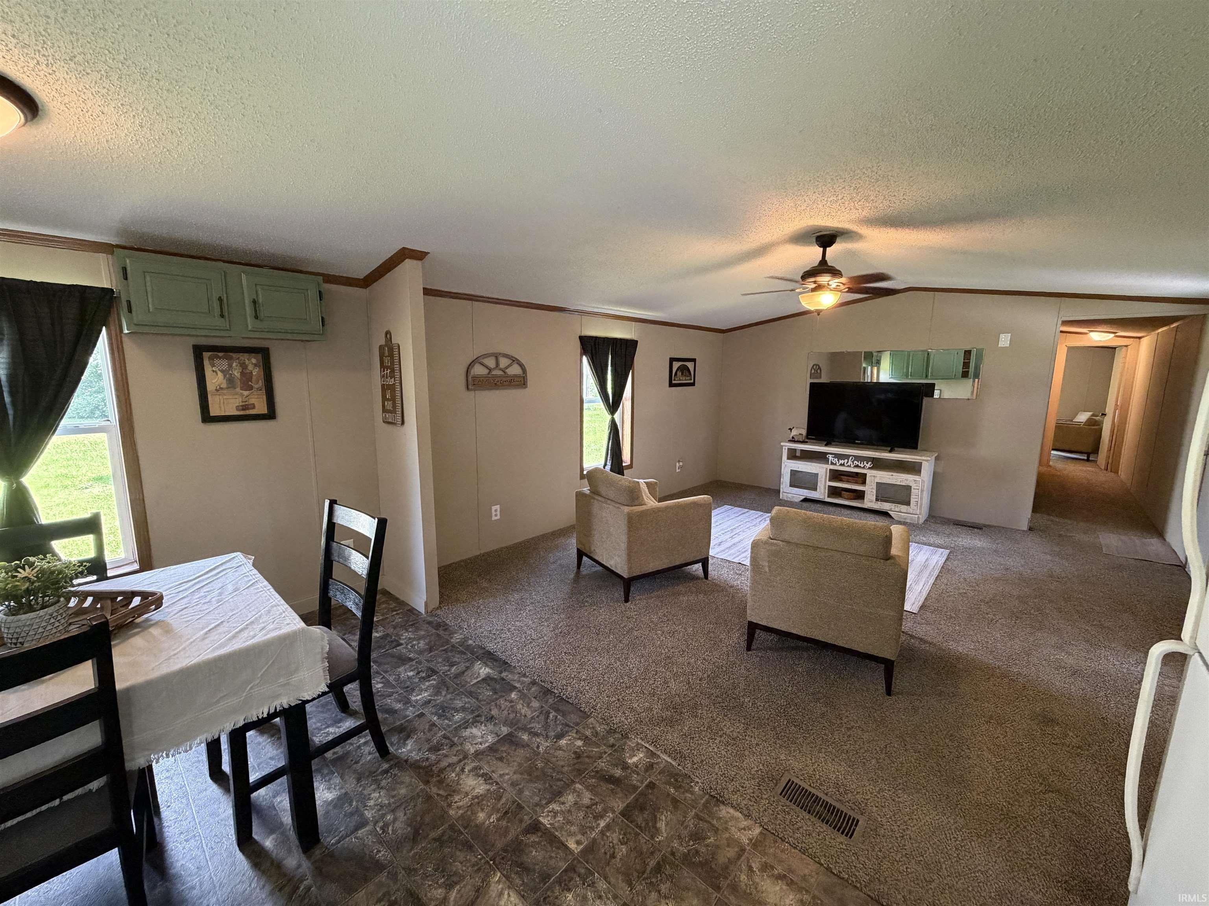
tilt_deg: -9.2
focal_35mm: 14
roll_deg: +0.4
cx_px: 604
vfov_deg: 85.7
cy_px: 453
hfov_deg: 102.1
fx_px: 489
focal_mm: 2.22
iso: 400
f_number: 2.2
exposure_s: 1/60
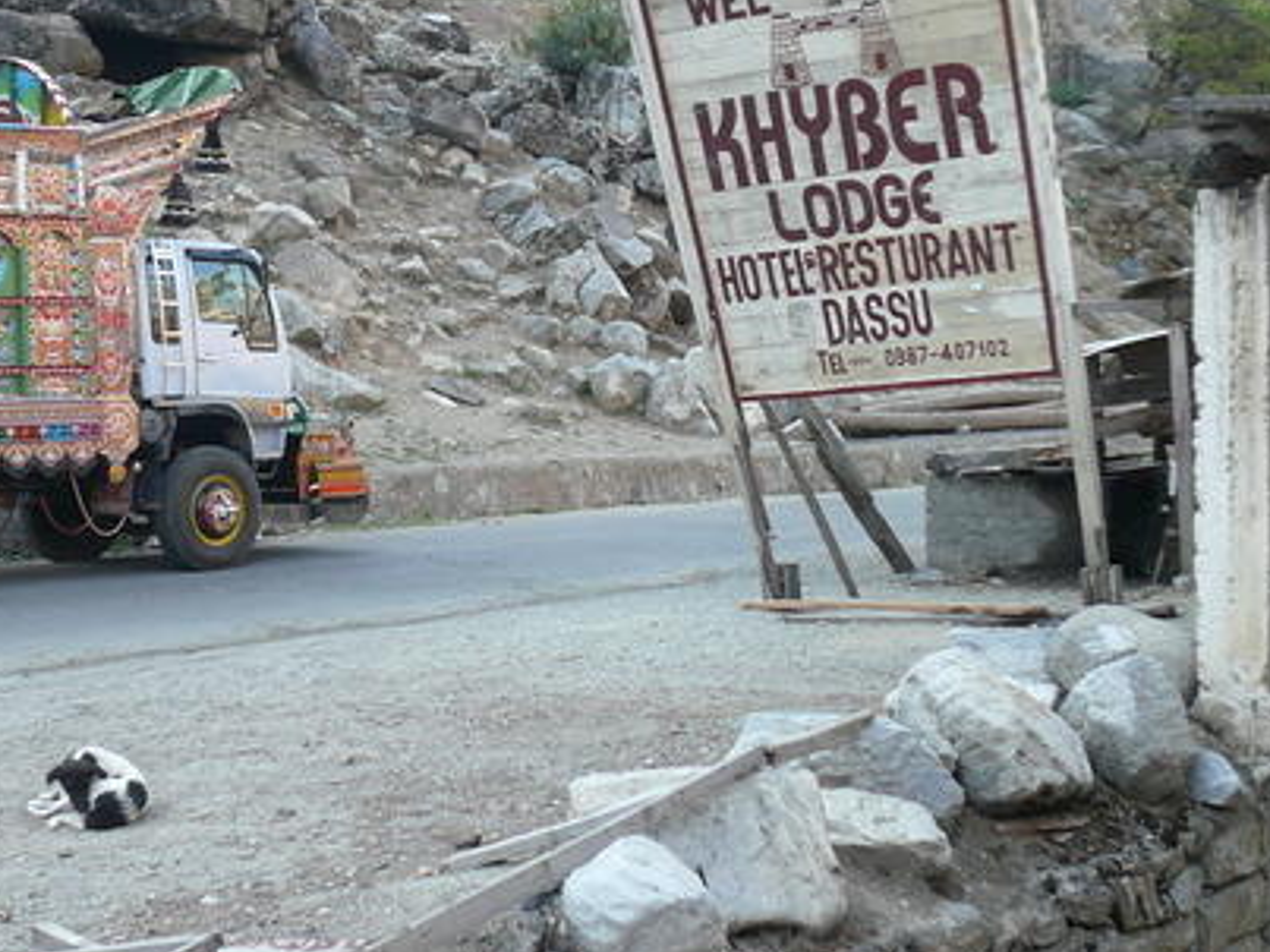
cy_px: 290
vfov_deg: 20.1
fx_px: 2677
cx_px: 482
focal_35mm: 73
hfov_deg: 26.6
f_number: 3.5
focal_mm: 7.5
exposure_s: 1/80
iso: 100
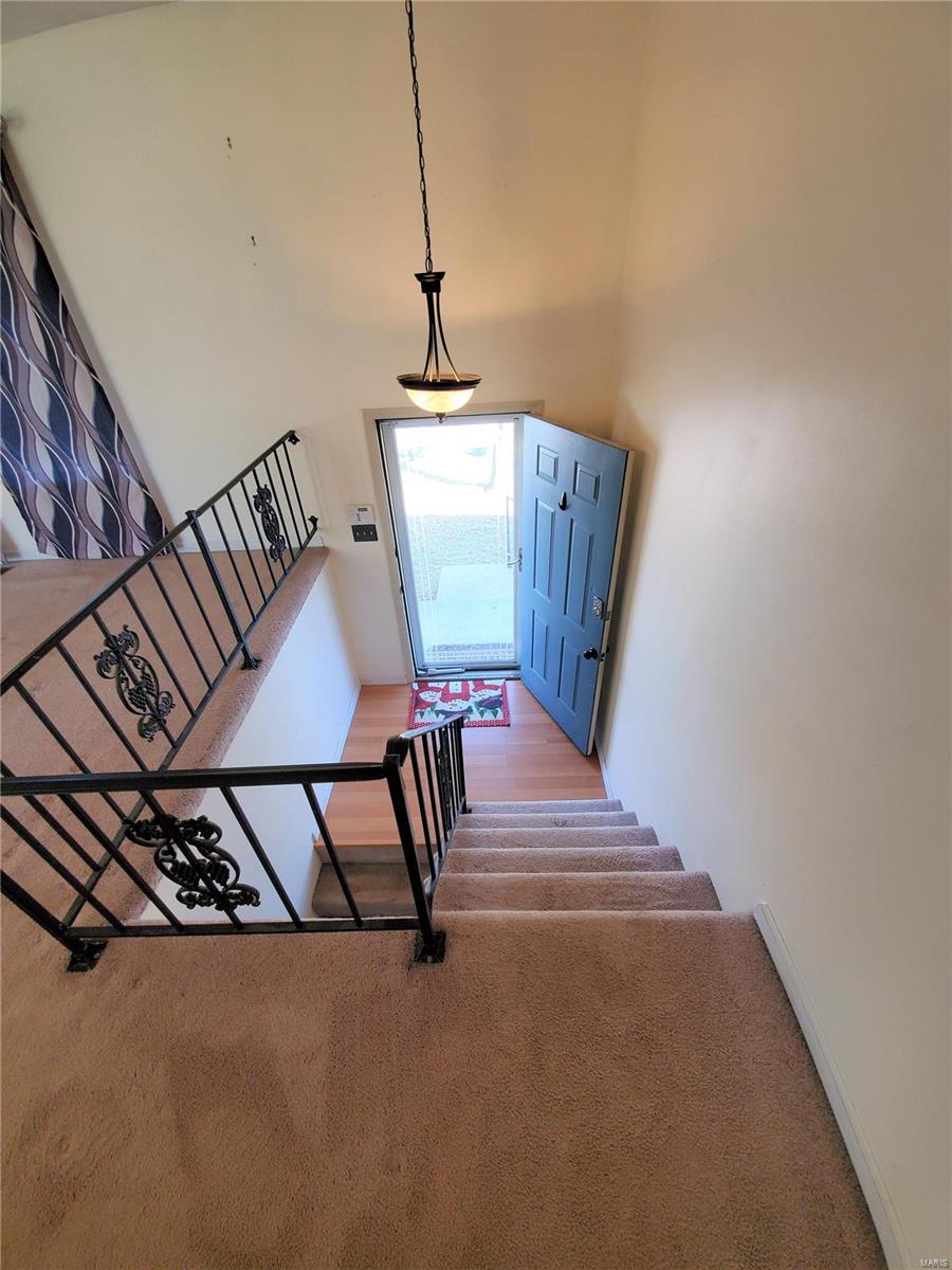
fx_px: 477
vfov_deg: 106.2
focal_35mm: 13
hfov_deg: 89.9
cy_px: 635
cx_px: 476
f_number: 2.2
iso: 100
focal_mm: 1.8
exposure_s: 1/60
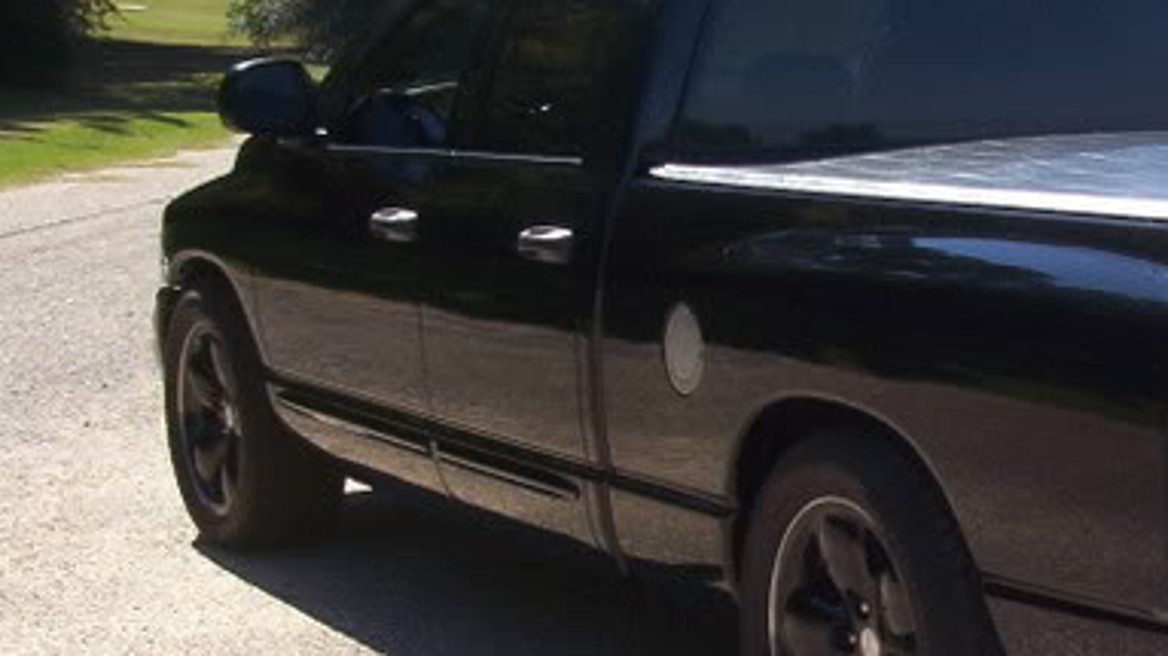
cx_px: 1104
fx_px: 2755
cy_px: 430
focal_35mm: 89
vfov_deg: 13.6
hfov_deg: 23.2
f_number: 4.5
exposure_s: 1/480
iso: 100
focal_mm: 6
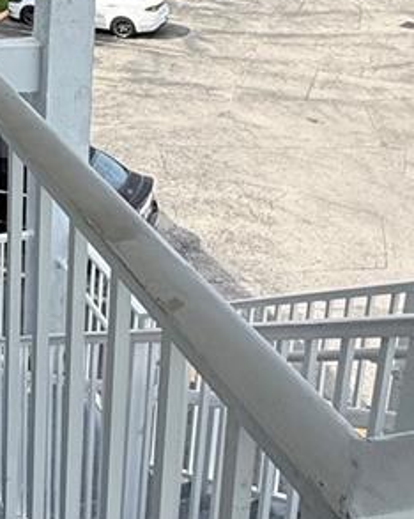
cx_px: -120
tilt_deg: -9.7
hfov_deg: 23.9
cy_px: -12
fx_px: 859
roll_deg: +0.1
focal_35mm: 56
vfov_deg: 30.9
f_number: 2.2
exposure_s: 1/970
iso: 50
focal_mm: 2.22
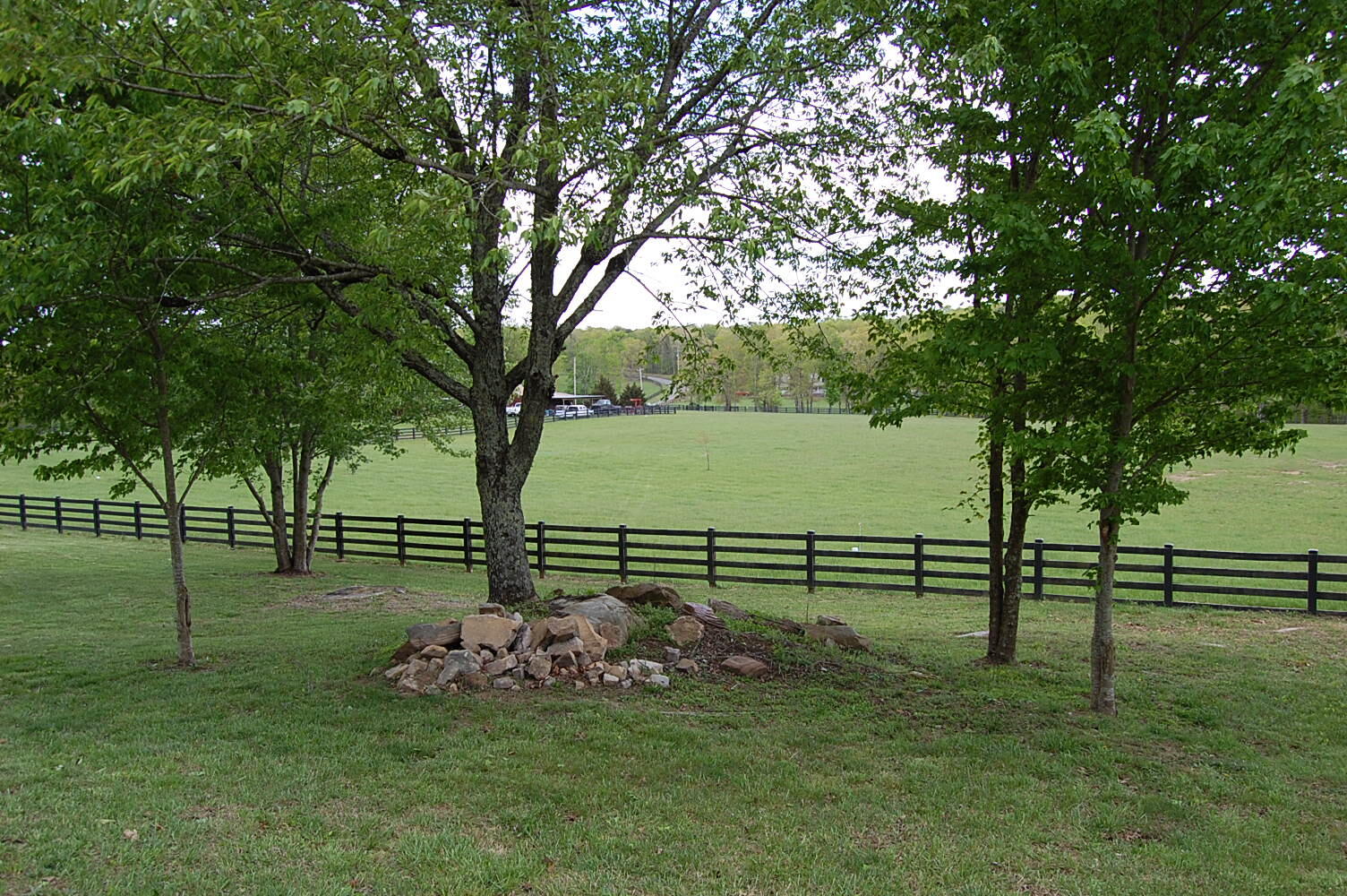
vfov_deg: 47.8
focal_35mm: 27
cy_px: 448
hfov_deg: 67.4
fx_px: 1009
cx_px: 674
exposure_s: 1/160
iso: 200
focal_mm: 18
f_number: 6.3
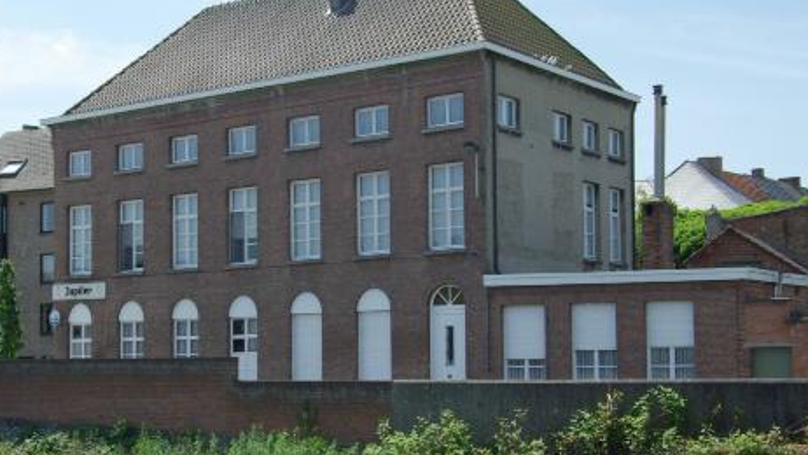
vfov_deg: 19.4
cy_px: 293
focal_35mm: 62
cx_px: 320
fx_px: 1328
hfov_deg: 33.7
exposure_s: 1/250
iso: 400
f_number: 14
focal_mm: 26
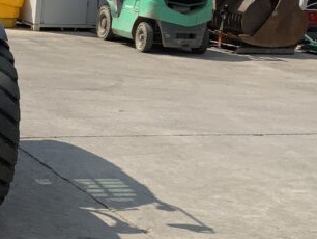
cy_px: 111
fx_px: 889
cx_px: -70
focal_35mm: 97
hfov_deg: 19.0
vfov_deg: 15.3
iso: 16
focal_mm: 3
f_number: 1.8
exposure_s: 1/2320
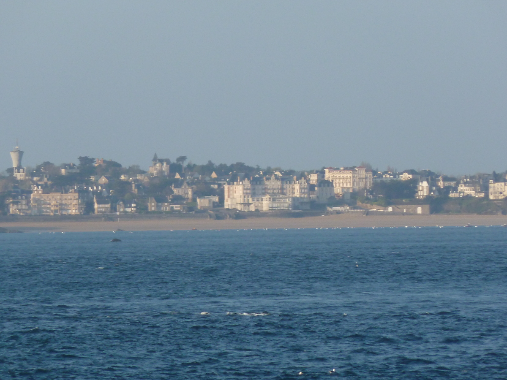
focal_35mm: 399
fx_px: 5844
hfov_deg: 5.0
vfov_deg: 3.7
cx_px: 254
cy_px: 190
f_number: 4.9
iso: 160
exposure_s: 1/500
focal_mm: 49.2
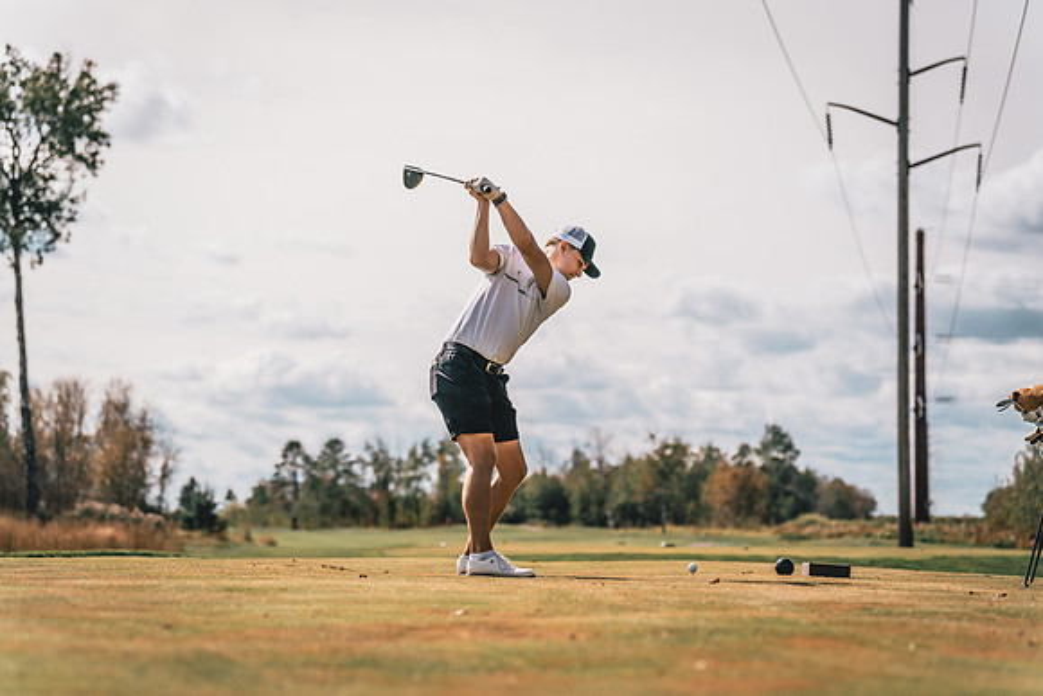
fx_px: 2425
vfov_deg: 16.3
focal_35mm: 84
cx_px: 522
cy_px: 348
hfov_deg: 24.3
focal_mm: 81
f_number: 2.8
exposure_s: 1/8000
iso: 100
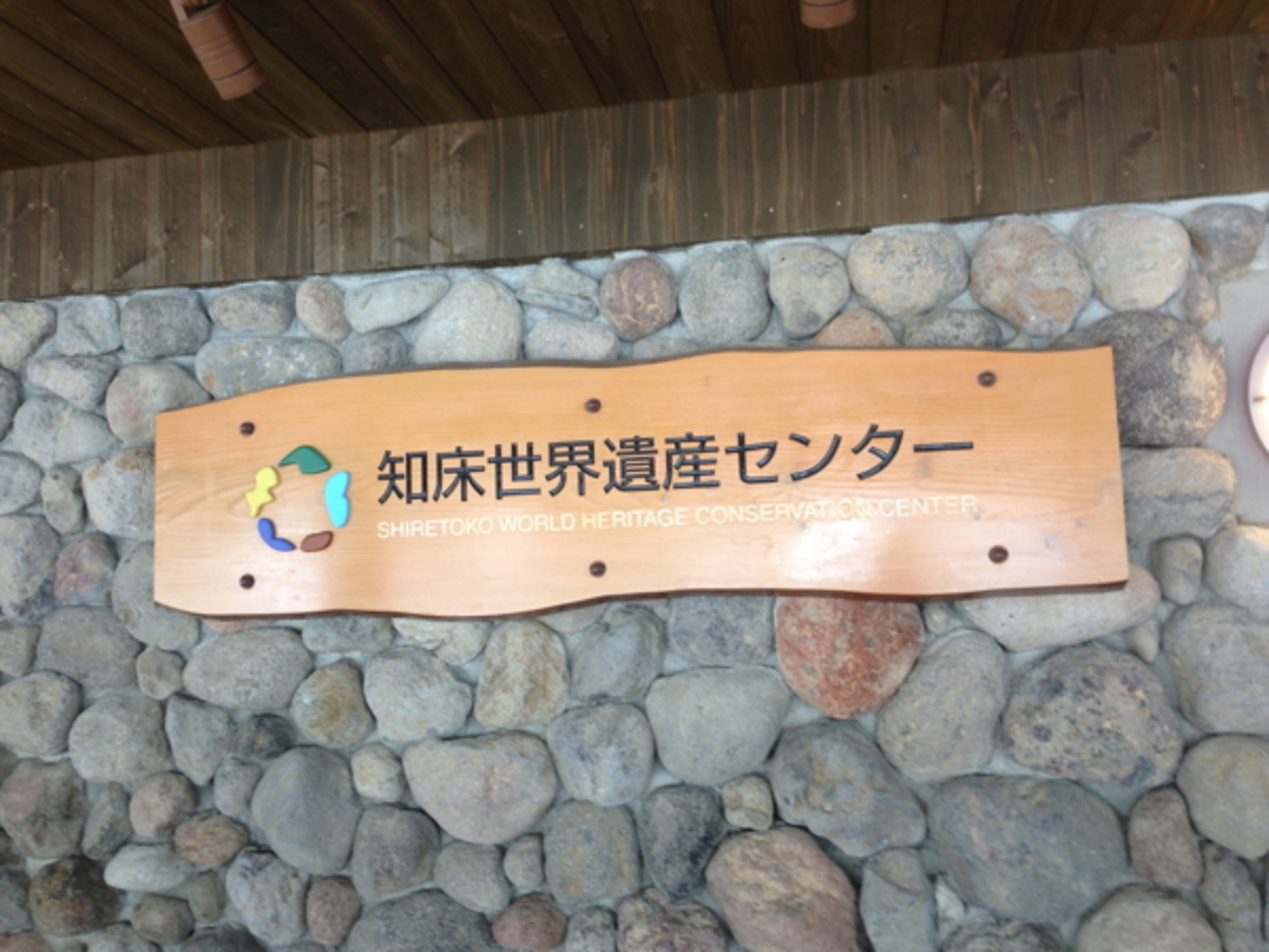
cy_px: 476
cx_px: 634
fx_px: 1210
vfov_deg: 42.9
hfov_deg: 55.4
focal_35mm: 33
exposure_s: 1/30
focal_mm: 4.13
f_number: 2.4
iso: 50
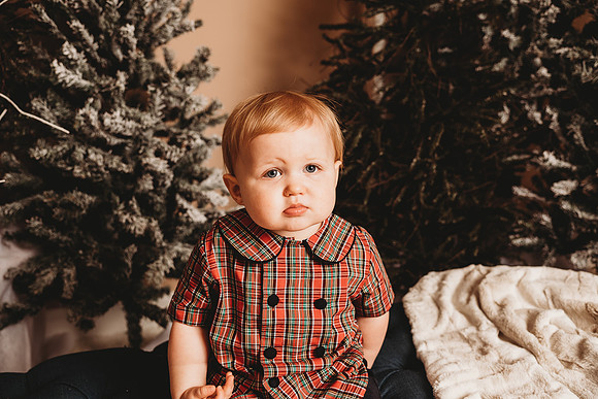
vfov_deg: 35.1
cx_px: 299
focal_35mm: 38
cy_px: 200
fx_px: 631
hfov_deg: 50.7
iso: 100
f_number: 4
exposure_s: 1/160
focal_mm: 38
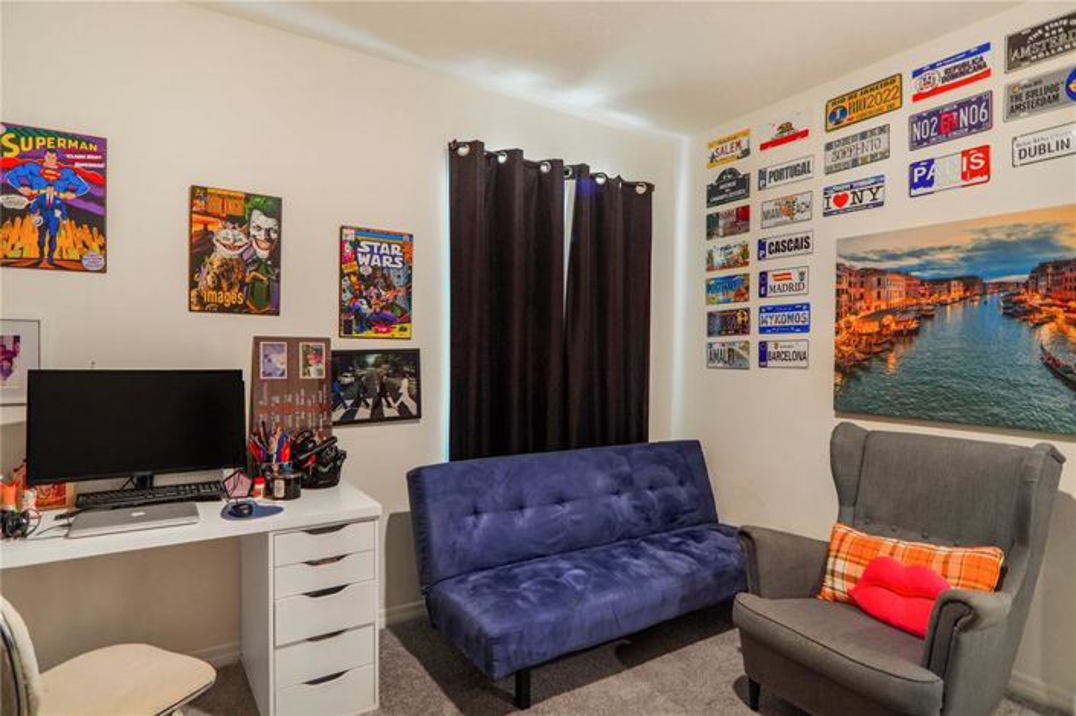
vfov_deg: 67.3
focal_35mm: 18
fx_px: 538
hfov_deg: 90.0
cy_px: 358
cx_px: 538
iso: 400
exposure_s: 1/30
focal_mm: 12
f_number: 2
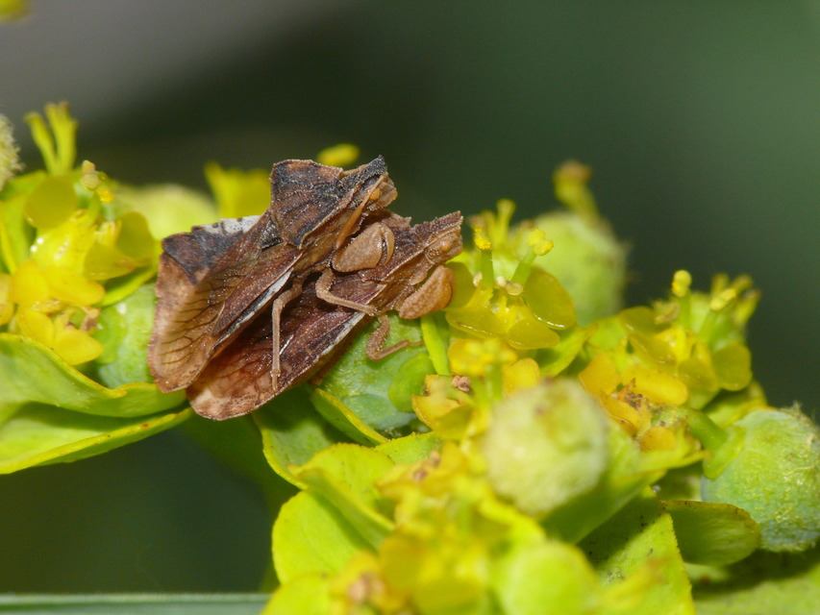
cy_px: 308
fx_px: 9951
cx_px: 410
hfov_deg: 4.7
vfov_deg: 3.5
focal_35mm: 420
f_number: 11
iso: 200
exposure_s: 1/640
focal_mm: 88.8
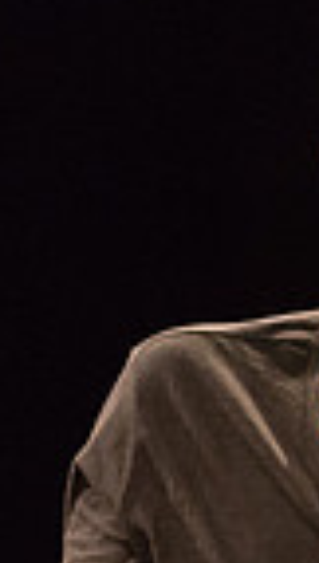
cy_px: 577
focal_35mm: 785
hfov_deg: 1.6
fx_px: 11742
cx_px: 473
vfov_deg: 2.7
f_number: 2.8
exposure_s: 1/200
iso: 4000
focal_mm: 185
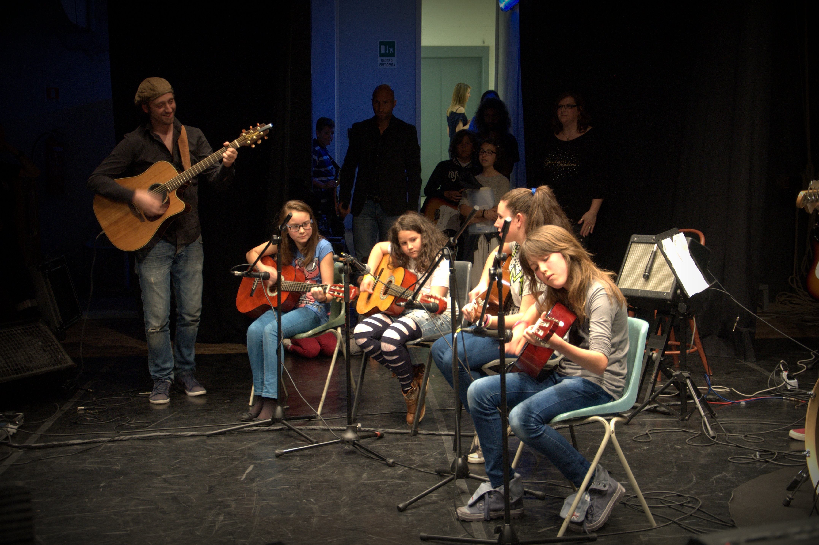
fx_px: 1364
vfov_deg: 22.6
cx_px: 410
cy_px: 272
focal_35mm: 60
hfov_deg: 33.4
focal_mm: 40
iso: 1250
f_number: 4.5
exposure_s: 1/15
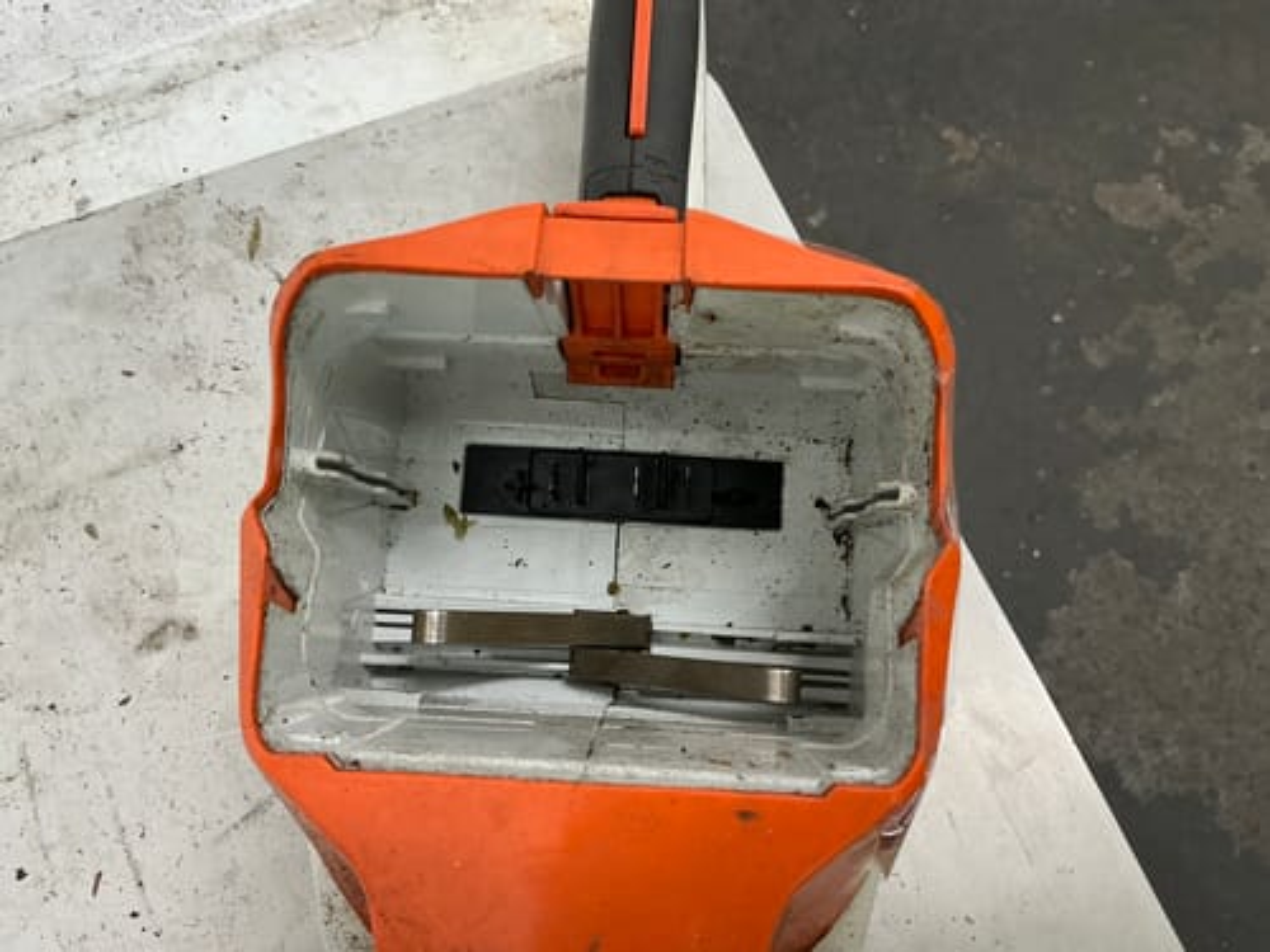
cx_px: 635
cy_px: 476
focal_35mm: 28
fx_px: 1027
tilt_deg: -68.5
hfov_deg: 63.4
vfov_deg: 49.7
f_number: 1.8
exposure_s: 1/50
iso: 80
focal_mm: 3
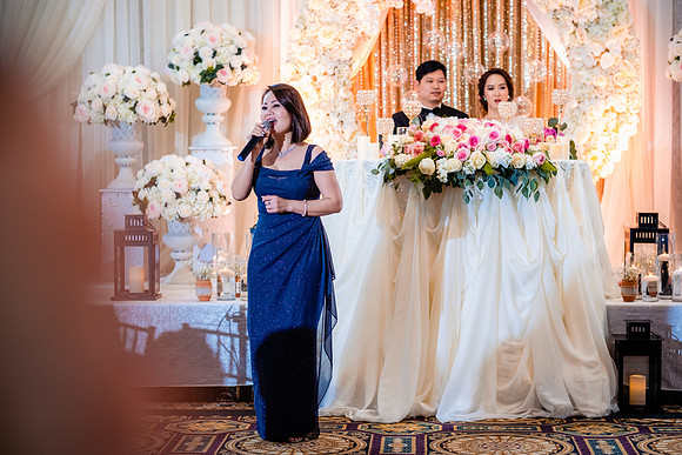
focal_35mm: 84
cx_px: 341
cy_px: 228
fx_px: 1592
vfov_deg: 16.3
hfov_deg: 24.2
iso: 640
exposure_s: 1/160
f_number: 2
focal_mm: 56
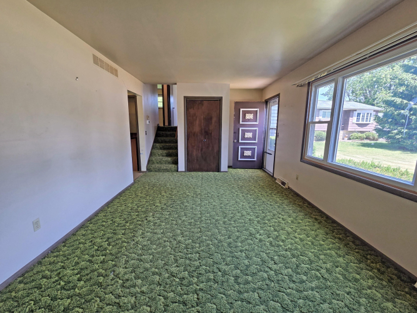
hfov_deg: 106.2
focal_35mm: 13
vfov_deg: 89.9
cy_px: 156
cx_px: 208
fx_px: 157
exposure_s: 1/120
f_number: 2.2
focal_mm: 2.2
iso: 160
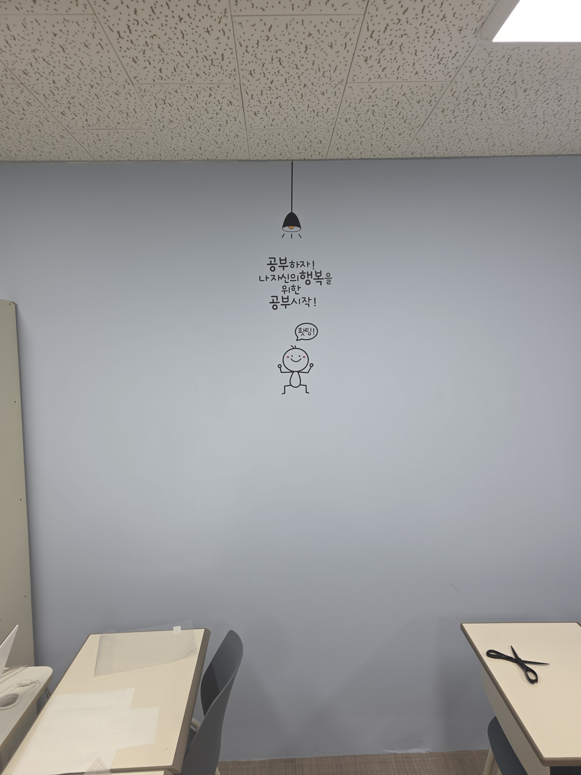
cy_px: 388
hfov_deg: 58.9
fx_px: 515
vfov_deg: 73.9
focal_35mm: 23
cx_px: 290
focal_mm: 6.3
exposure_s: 1/120
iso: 80
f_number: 1.7
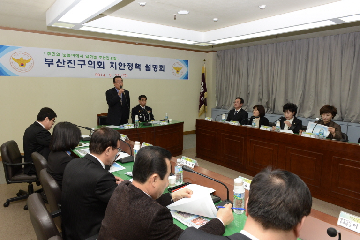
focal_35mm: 25
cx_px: 178
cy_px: 120
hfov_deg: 71.5
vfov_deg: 51.3
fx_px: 250
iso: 1600
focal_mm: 24
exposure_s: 1/100
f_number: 7.1
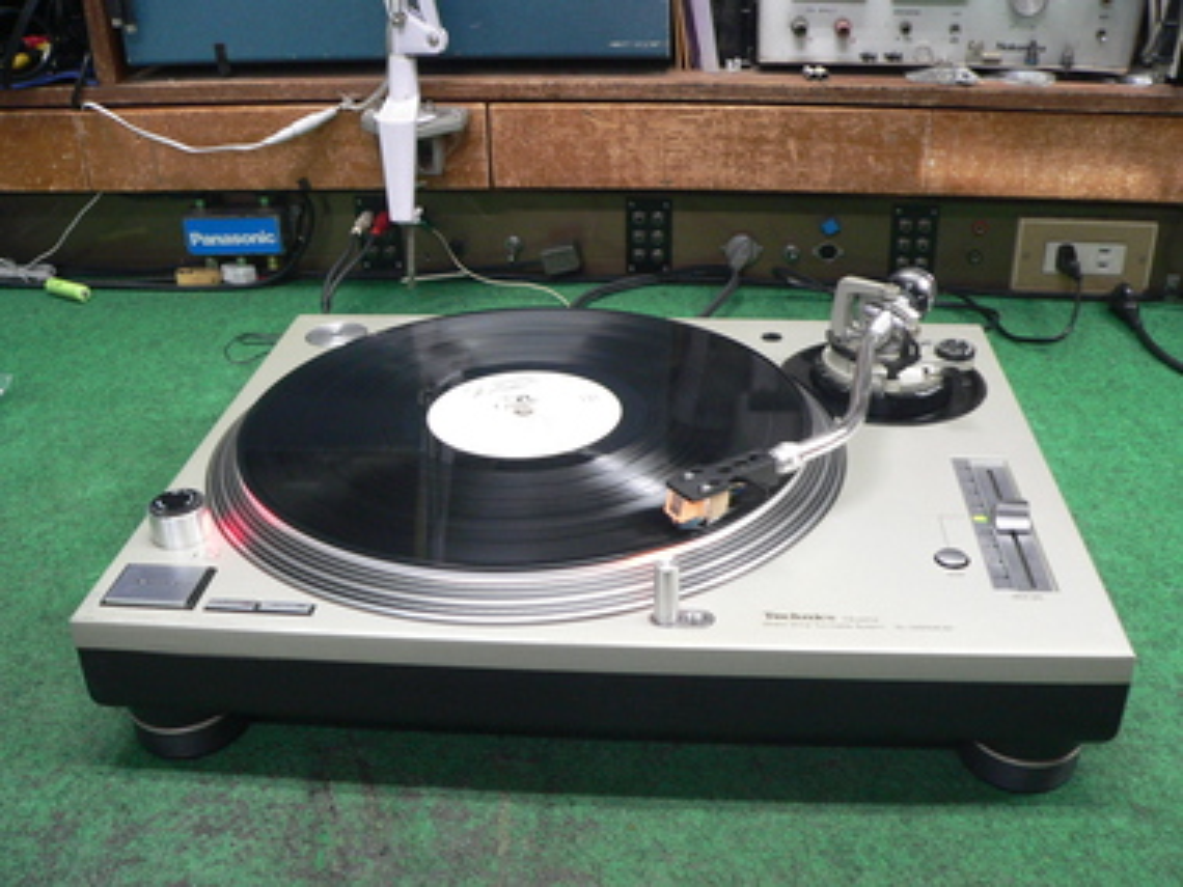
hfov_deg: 51.4
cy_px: 444
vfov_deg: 39.7
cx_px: 592
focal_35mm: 36
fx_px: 1230
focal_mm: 6
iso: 200
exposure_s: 1/15
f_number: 2.8
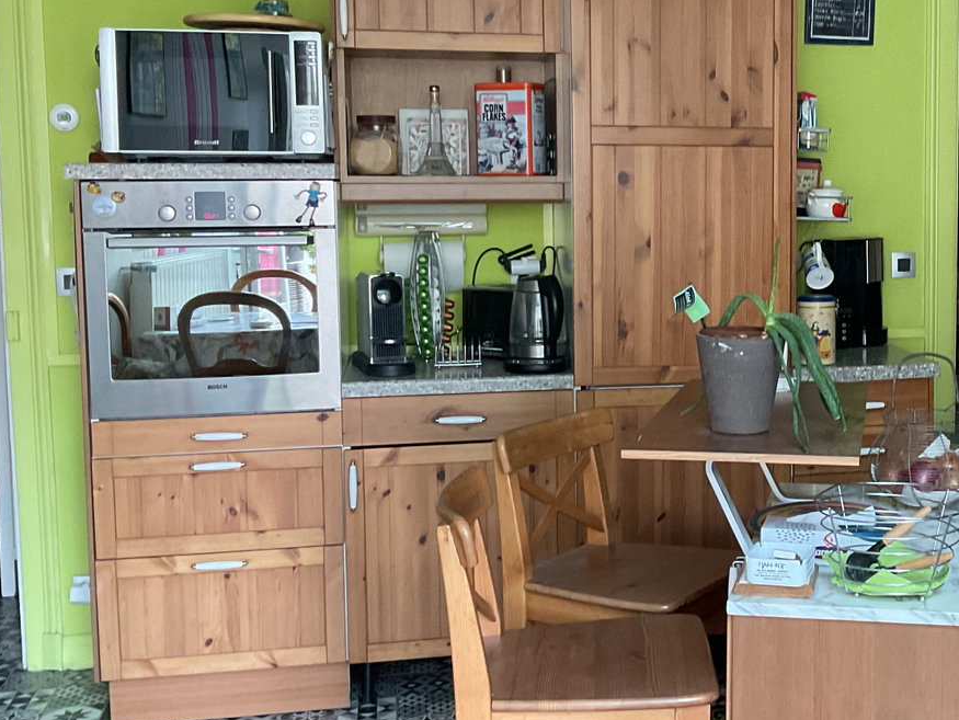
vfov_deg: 27.5
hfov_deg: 35.2
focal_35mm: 53
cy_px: 305
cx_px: 749
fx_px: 1469
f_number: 1.8
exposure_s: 1/60
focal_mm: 3
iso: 250
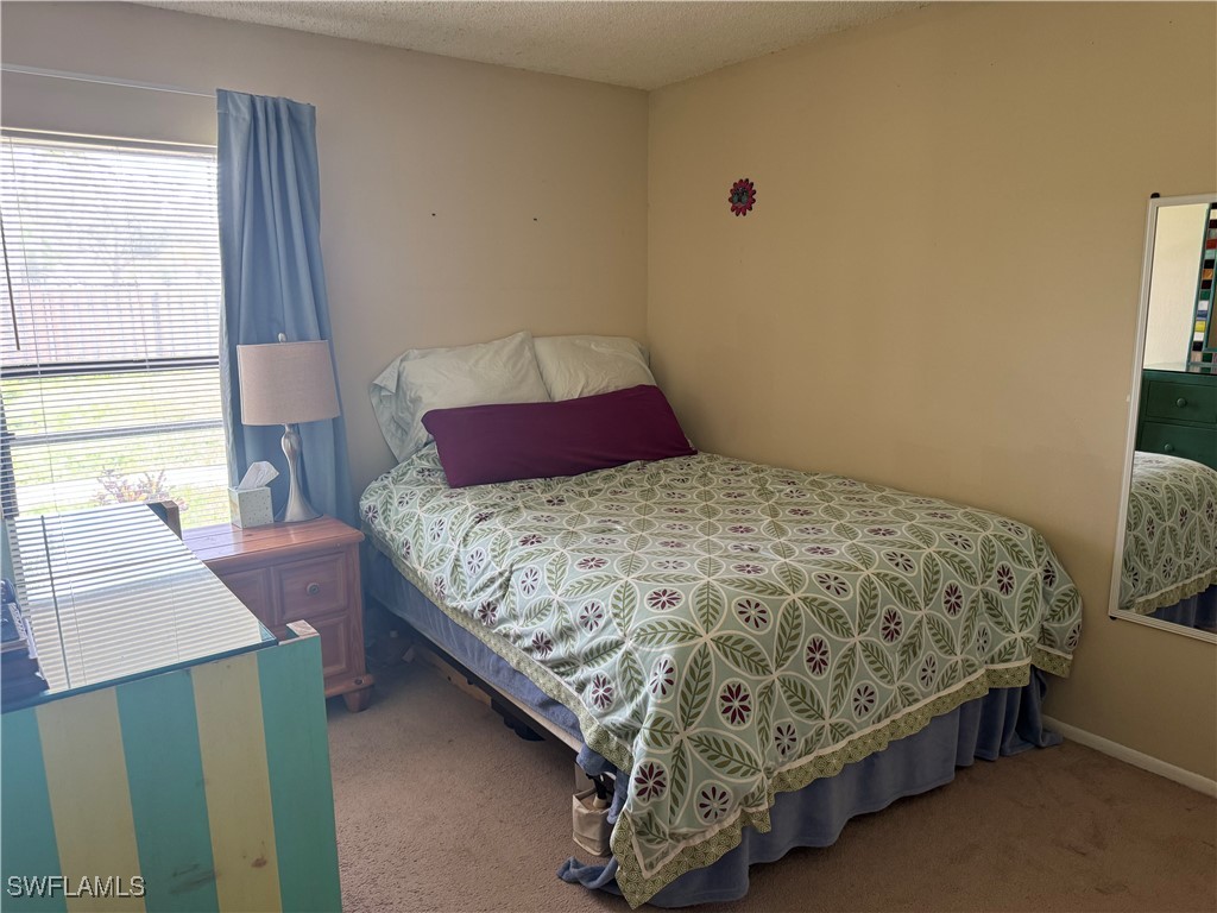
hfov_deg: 71.6
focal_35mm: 24
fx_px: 844
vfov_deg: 56.8
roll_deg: +0.1
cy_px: 456
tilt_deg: -11.1
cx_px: 608
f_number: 1.78
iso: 250
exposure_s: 1/60
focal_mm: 6.76
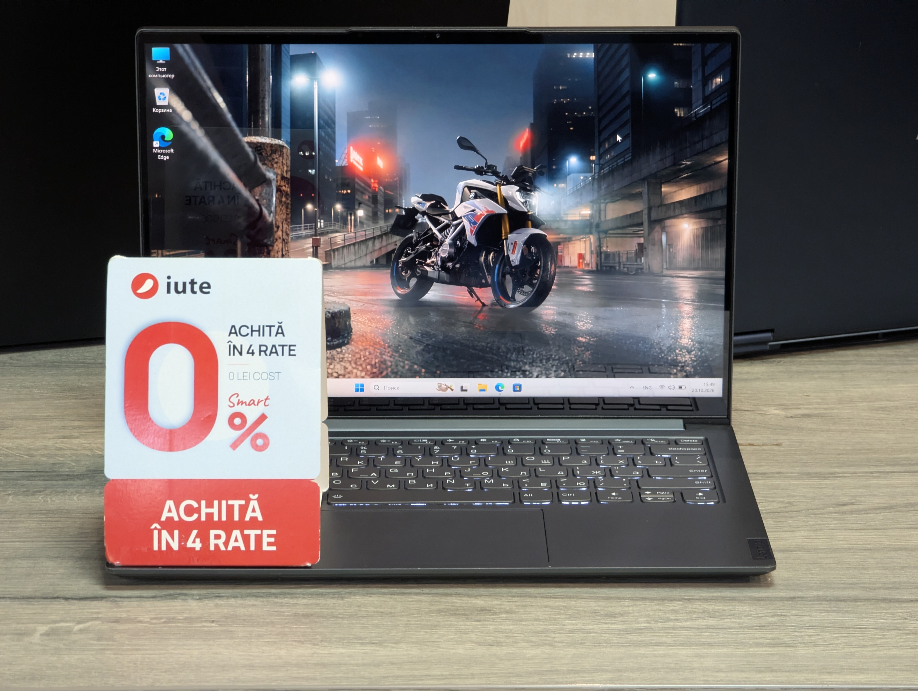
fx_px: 3107
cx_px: 459
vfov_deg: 12.7
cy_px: 346
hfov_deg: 16.8
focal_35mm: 117
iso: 570
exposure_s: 1/52.9
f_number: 3.5
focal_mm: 19
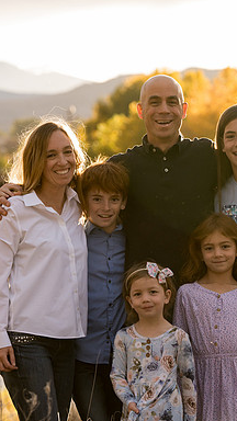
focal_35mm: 244
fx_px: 2726
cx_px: 35
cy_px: 211
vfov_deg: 8.8
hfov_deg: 5.0
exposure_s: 1/250
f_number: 6.3
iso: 640
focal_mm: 154
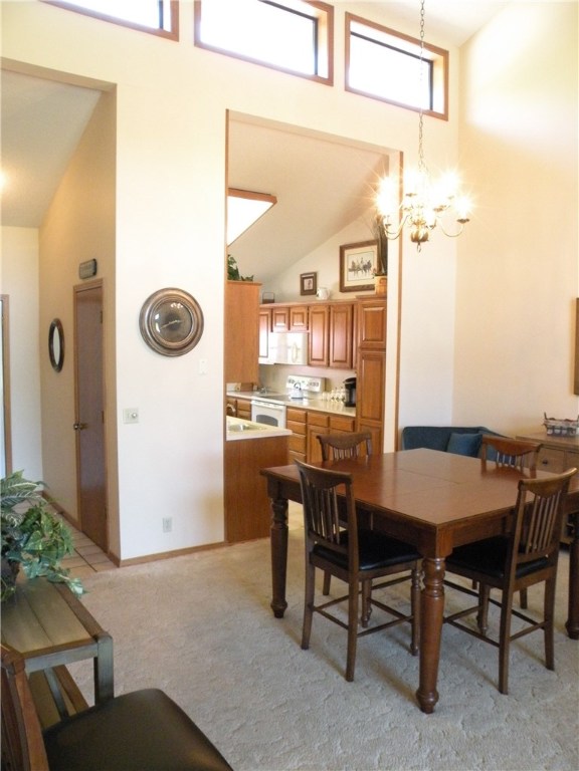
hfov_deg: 51.4
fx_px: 602
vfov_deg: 65.3
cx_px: 290
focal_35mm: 27
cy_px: 386
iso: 400
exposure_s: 1/31.5
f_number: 3.5
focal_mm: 4.7
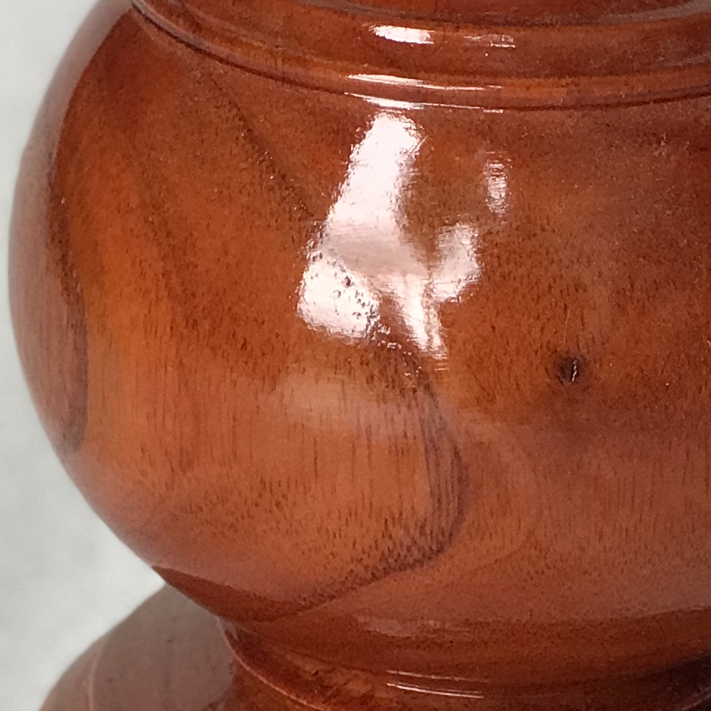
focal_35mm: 211
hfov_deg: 8.3
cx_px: 498
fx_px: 4903
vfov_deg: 8.2
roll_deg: -0.9
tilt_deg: -15.8
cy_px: -225
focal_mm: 6.6
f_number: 2.8
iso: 40
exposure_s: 1/50
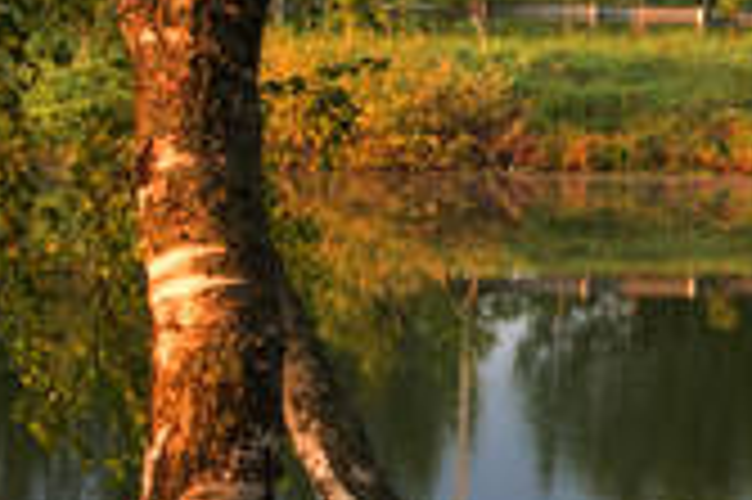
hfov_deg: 12.2
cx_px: 1558
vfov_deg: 9.3
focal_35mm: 147
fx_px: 3068
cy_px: 135
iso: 1100
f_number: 10
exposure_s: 1/40
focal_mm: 34
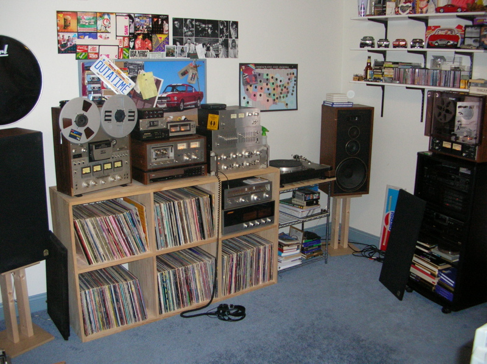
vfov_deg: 40.6
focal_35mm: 35
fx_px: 492
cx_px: 244
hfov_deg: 52.7
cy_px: 182
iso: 174
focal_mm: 5.8
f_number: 2.8
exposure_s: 1/60.1
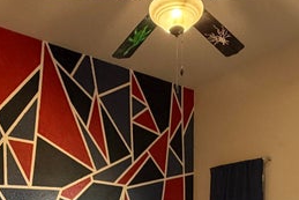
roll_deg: -0.2
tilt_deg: -2.9
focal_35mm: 48
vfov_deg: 24.1
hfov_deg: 41.0
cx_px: 166
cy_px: 271
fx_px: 399
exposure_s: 1/60
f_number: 2.2
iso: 320
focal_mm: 2.22
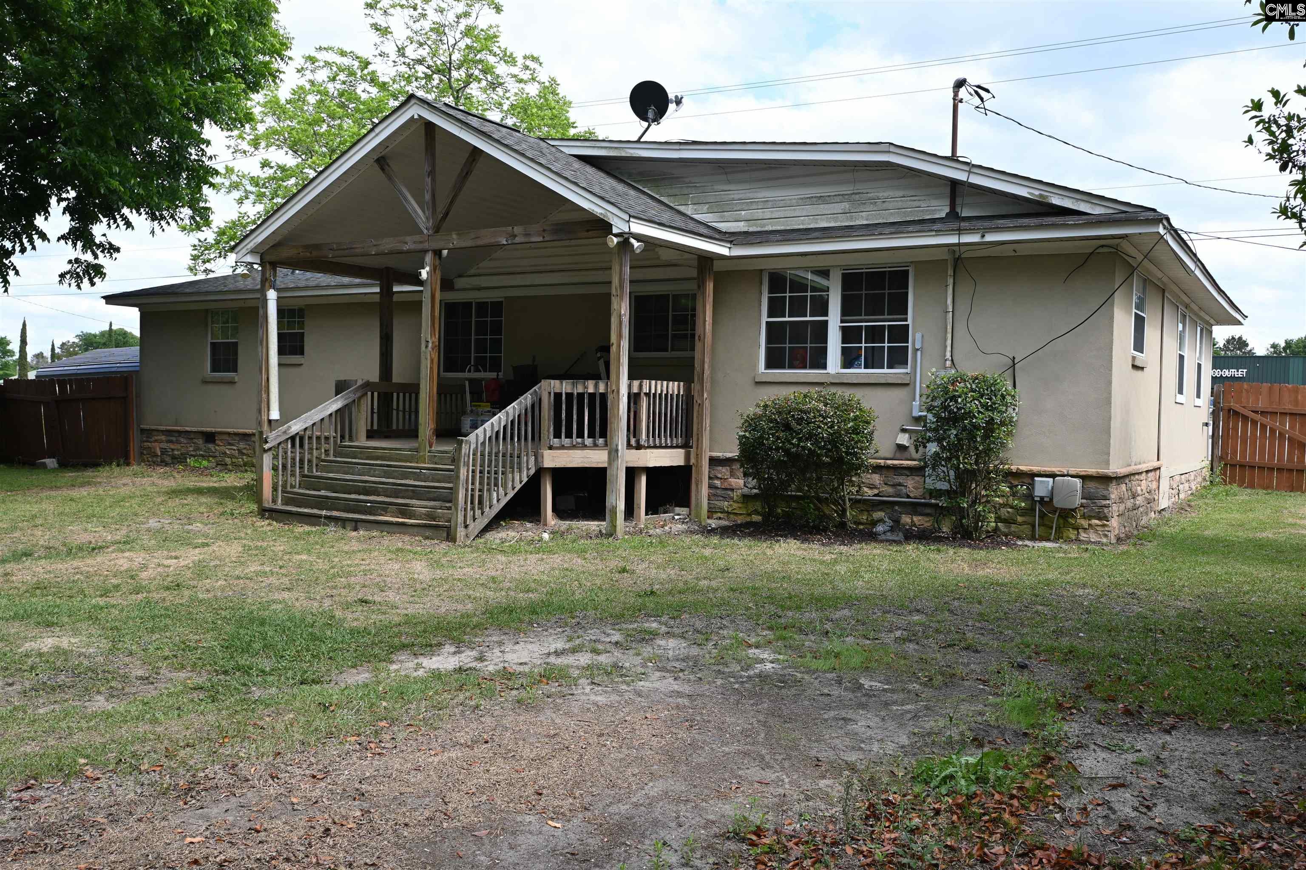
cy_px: 435
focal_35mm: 31
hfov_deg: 60.7
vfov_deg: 42.6
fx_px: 1115
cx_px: 653
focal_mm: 20.5
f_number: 5.6
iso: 110
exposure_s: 1/250
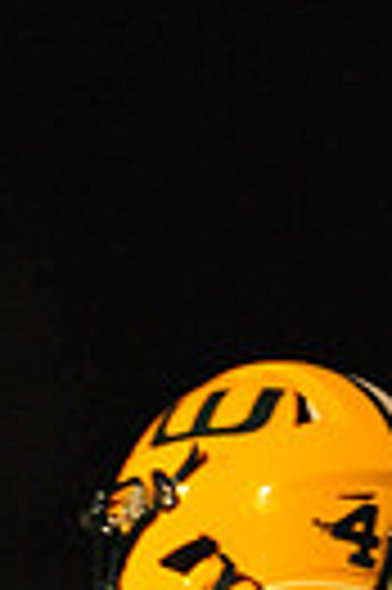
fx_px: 28984
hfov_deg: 0.8
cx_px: 239
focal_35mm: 1770
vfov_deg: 1.2
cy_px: 1175
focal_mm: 400
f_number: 6.3
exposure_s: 1/200
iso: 5000
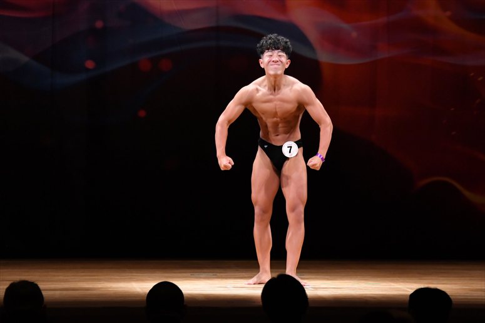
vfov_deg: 5.7
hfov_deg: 8.6
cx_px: 242
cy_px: 162
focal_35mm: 240
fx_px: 3232
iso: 4000
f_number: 5.6
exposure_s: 1/400
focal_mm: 160
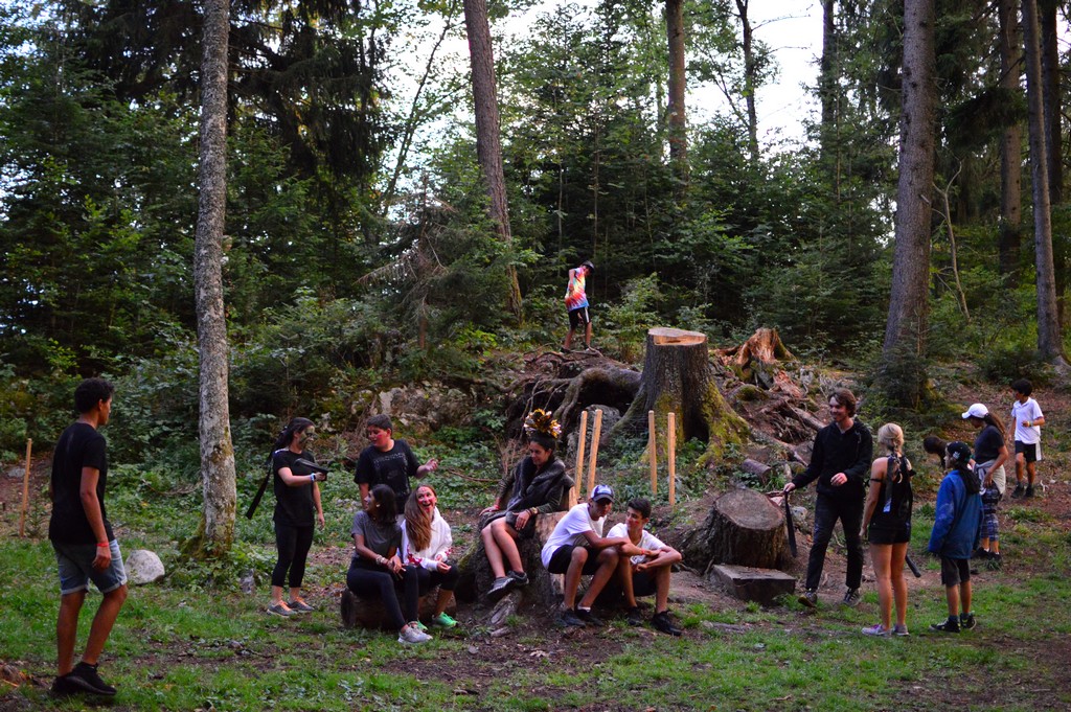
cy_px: 356
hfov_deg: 37.9
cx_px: 536
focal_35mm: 52
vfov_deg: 25.7
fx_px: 1561
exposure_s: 1/500
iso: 3200
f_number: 1.8
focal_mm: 35
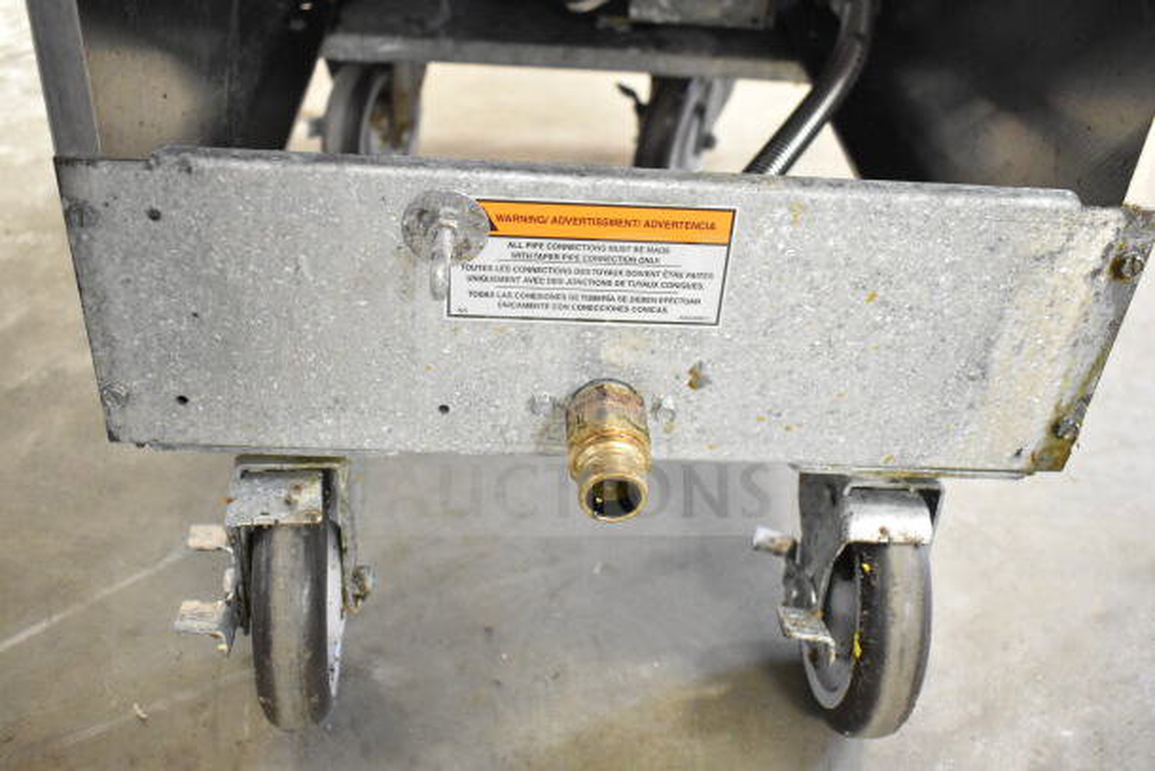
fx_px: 1203
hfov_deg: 51.3
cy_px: 386
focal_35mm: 38
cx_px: 578
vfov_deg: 35.5
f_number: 4
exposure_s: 1/40
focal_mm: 25
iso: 7200
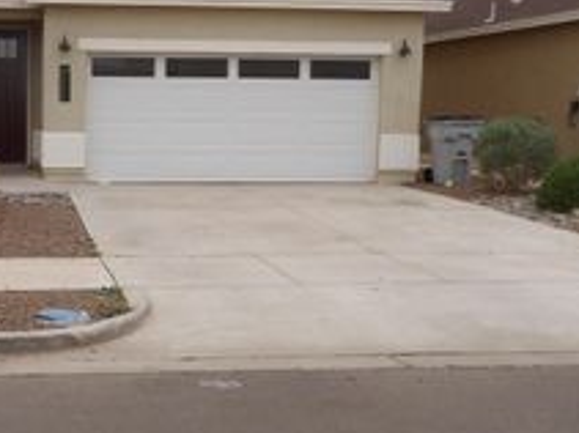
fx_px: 953
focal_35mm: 57
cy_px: 221
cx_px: 99
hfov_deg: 32.7
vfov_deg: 25.6
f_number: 3.2
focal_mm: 4.3
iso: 100
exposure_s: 1/861
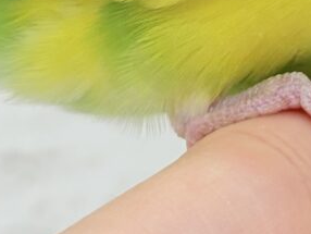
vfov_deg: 6.7
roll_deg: +0.5
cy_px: -153
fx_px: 1960
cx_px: 326
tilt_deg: -0.4
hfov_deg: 9.0
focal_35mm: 218
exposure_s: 1/50
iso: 32
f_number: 1.6
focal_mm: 5.96
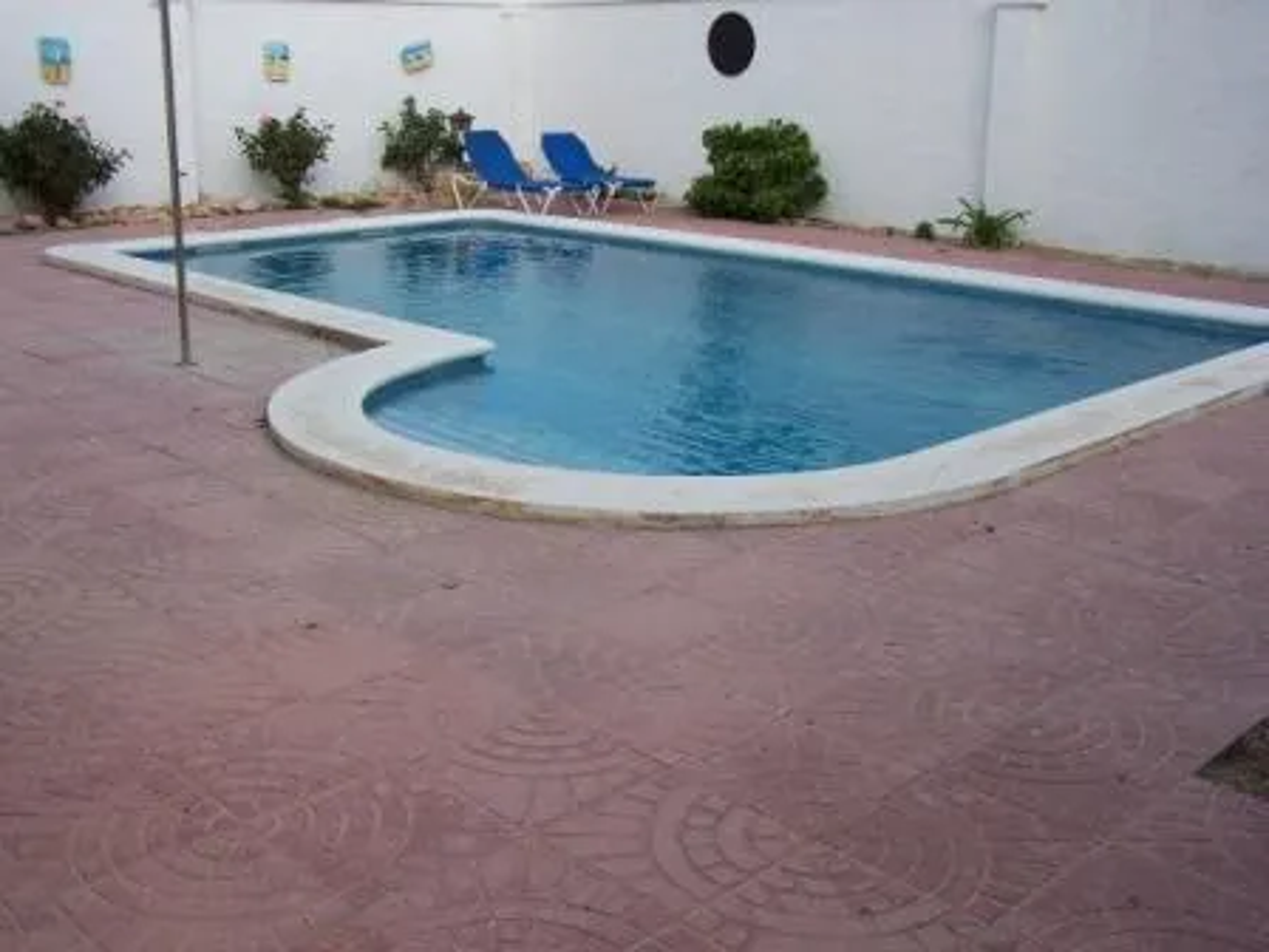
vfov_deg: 37.7
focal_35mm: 38
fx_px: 1393
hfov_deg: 49.0
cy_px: 476
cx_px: 634
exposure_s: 1/350
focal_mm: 6.3
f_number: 4
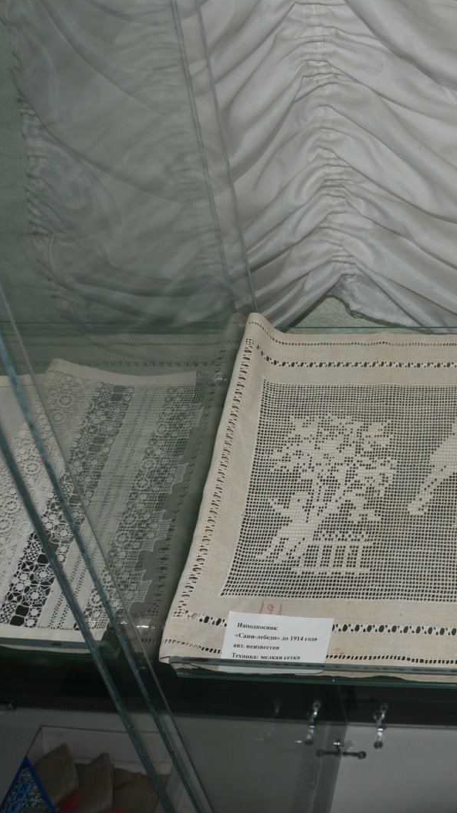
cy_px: 405
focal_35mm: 43
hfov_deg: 25.8
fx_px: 926
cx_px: 493
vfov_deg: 47.4
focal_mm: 18
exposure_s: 1/60
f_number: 3.5
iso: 100
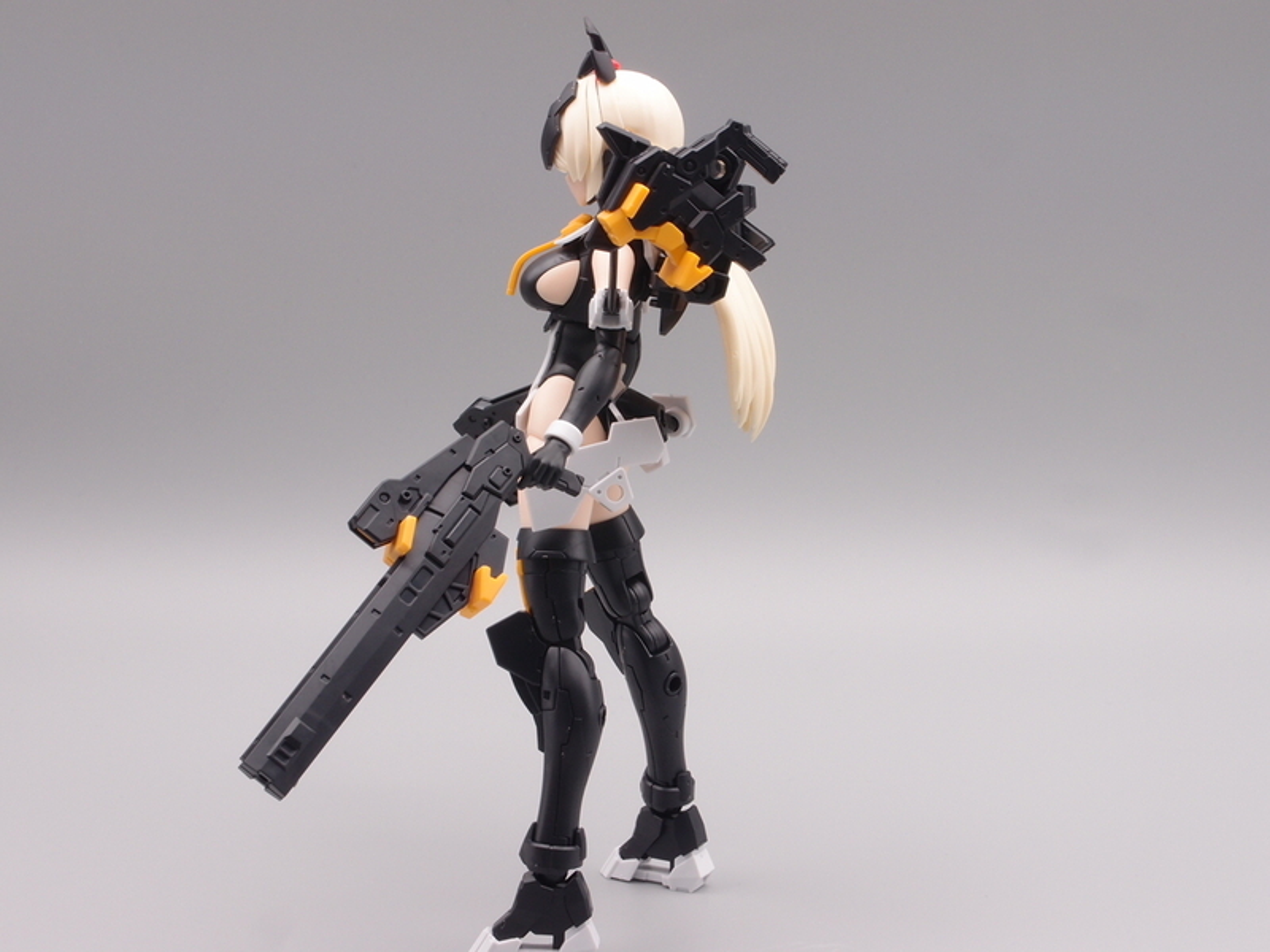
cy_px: 476
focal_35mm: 60
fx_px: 2201
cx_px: 635
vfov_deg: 24.4
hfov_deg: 32.2
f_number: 8
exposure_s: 1/8
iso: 100
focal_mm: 12.88
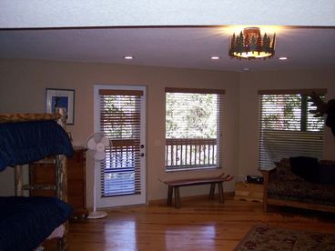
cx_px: 168
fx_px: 377
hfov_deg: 47.9
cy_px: 126
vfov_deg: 36.8
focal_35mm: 39
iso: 140
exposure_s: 1/60
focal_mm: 8
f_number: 2.8
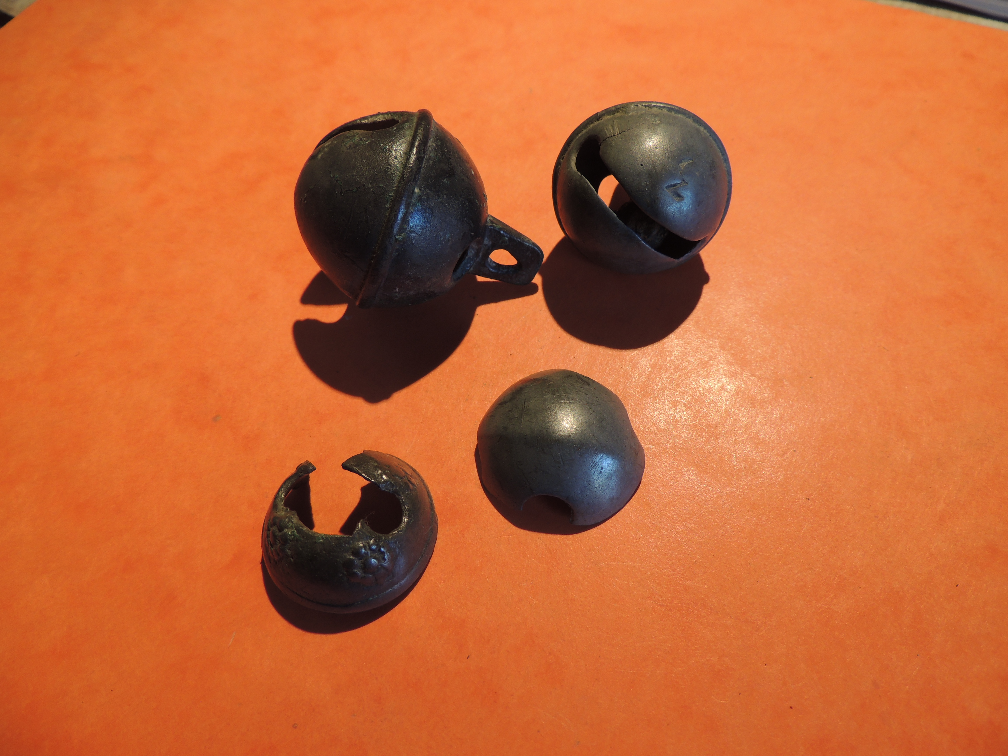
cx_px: 504
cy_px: 378
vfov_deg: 56.8
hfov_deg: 71.6
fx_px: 699
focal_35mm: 24
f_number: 3
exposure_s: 1/40
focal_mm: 4.3
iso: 100
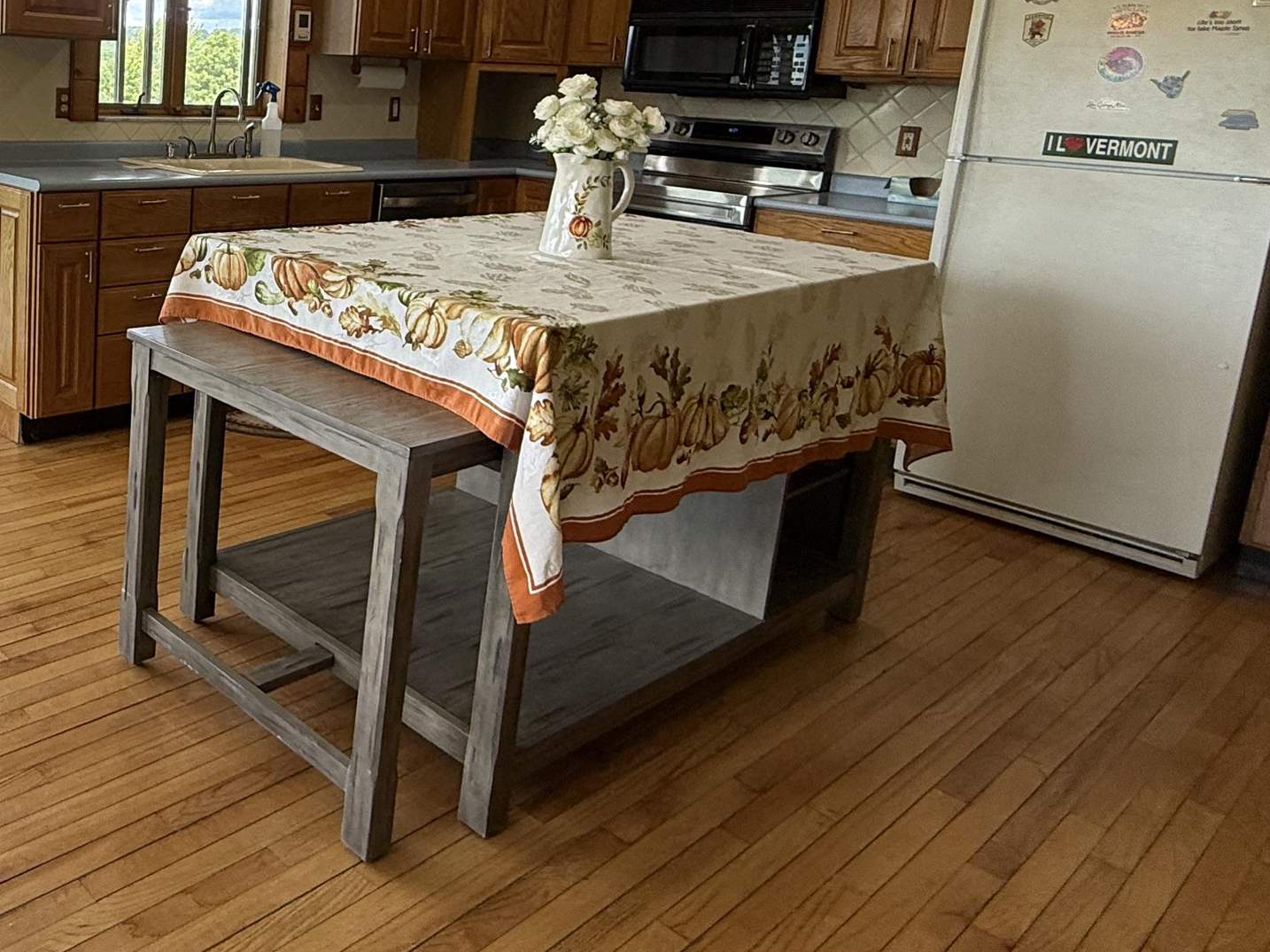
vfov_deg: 45.4
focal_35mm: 30
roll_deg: -2.3
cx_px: 170
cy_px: 258
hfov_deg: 53.8
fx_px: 1100
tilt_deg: -10.3
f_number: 2.2
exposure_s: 1/120
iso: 80
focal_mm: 2.22
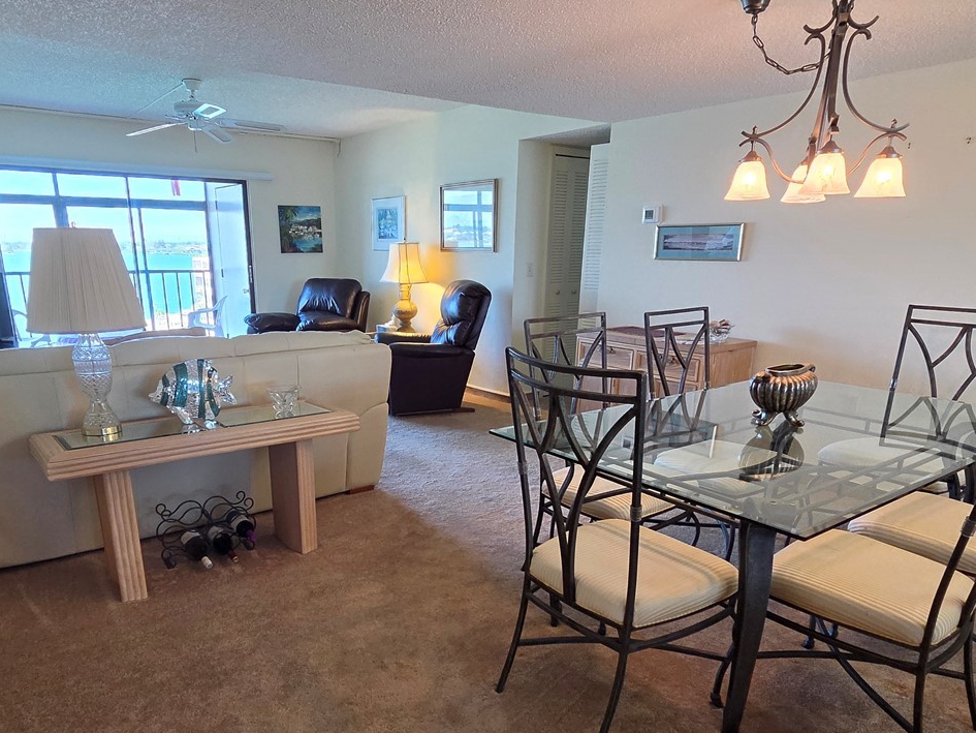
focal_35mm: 22
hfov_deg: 76.2
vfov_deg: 60.0
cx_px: 444
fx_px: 620
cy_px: 474
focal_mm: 2.2
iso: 250
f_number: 2.2
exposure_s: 1/120
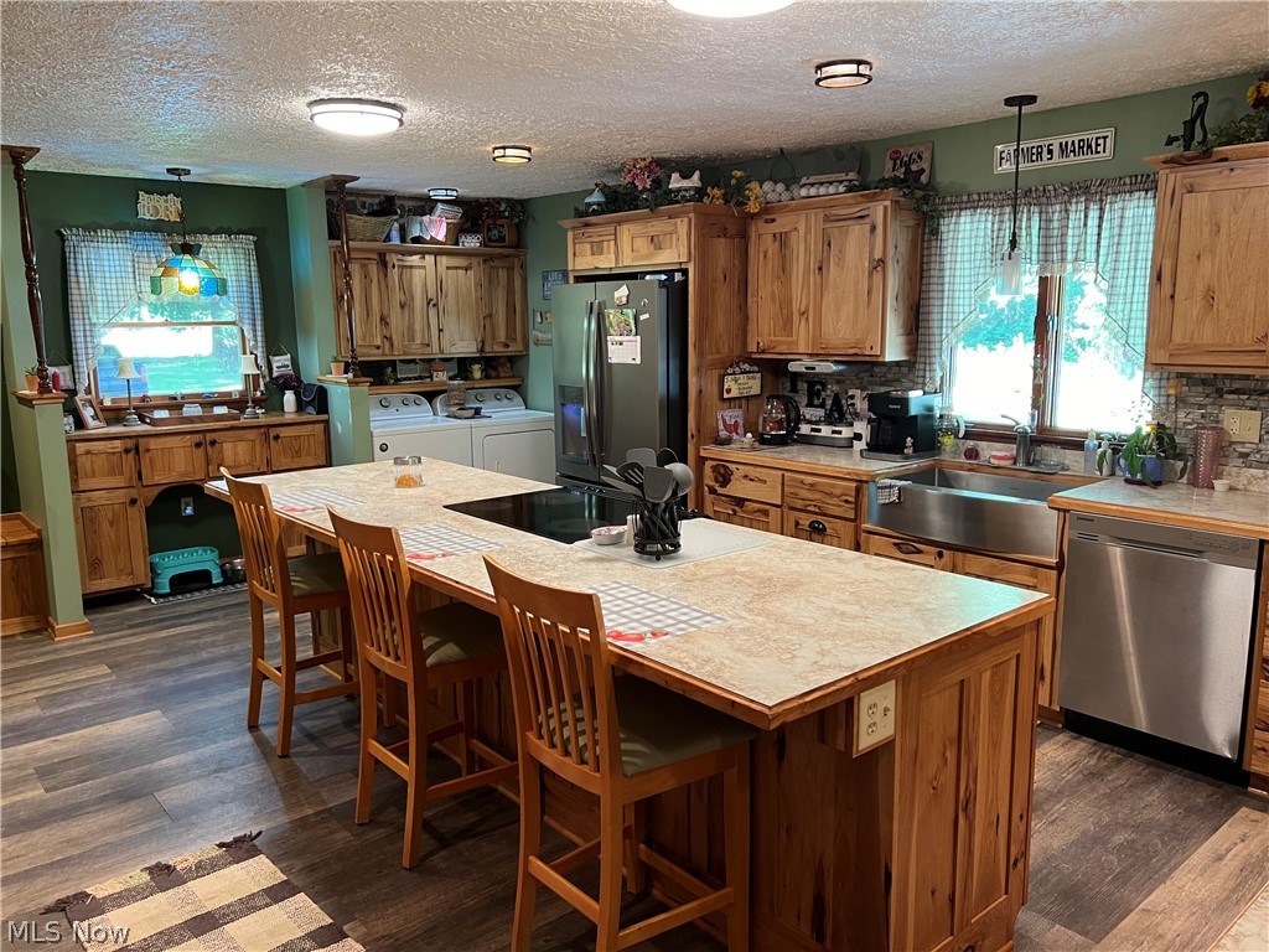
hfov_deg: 67.3
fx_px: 953
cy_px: 476
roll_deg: +1.0
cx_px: 634
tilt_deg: -9.7
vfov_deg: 53.1
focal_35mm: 26
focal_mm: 5.7
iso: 160
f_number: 1.5
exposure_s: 1/60
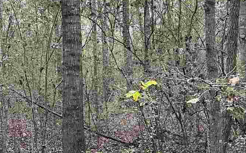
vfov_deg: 24.3
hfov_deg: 37.6
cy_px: 54
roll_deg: +1.0
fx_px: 355
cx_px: 74
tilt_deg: -1.5
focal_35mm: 53
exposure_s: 1/60
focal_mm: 5.1
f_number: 1.6
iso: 200
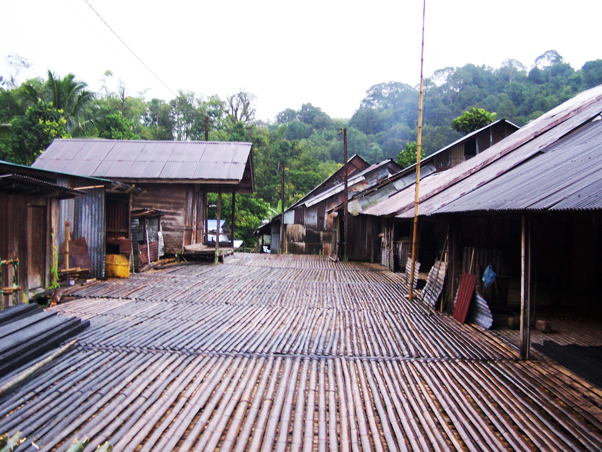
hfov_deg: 49.0
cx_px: 301
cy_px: 226
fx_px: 661
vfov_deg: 37.7
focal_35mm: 38
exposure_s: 1/8
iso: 140
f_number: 2.8
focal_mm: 6.3
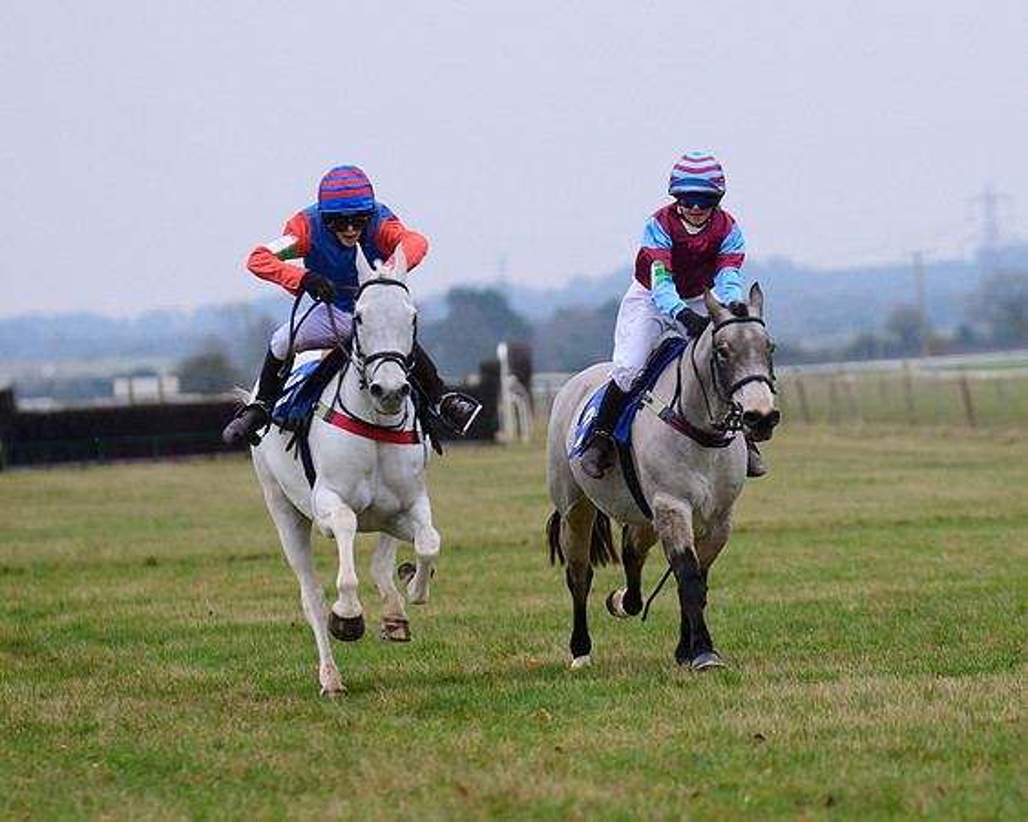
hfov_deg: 6.8
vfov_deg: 5.4
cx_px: 683
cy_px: 407
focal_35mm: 286
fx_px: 8686
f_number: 5
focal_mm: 180
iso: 1250
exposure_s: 1/1000
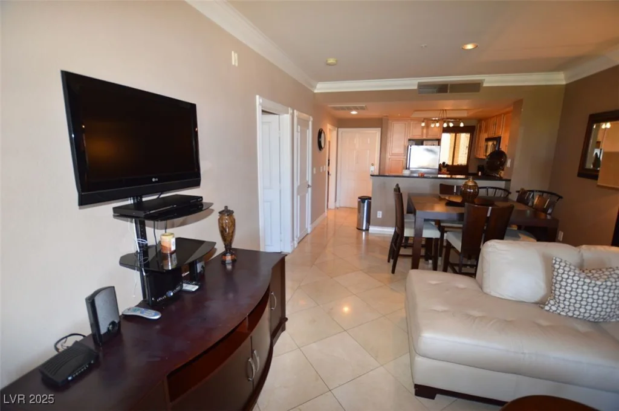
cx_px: 310
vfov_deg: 77.2
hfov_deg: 100.5
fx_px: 258
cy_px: 206
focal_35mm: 15
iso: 400
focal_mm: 10
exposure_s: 1/60
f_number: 3.5
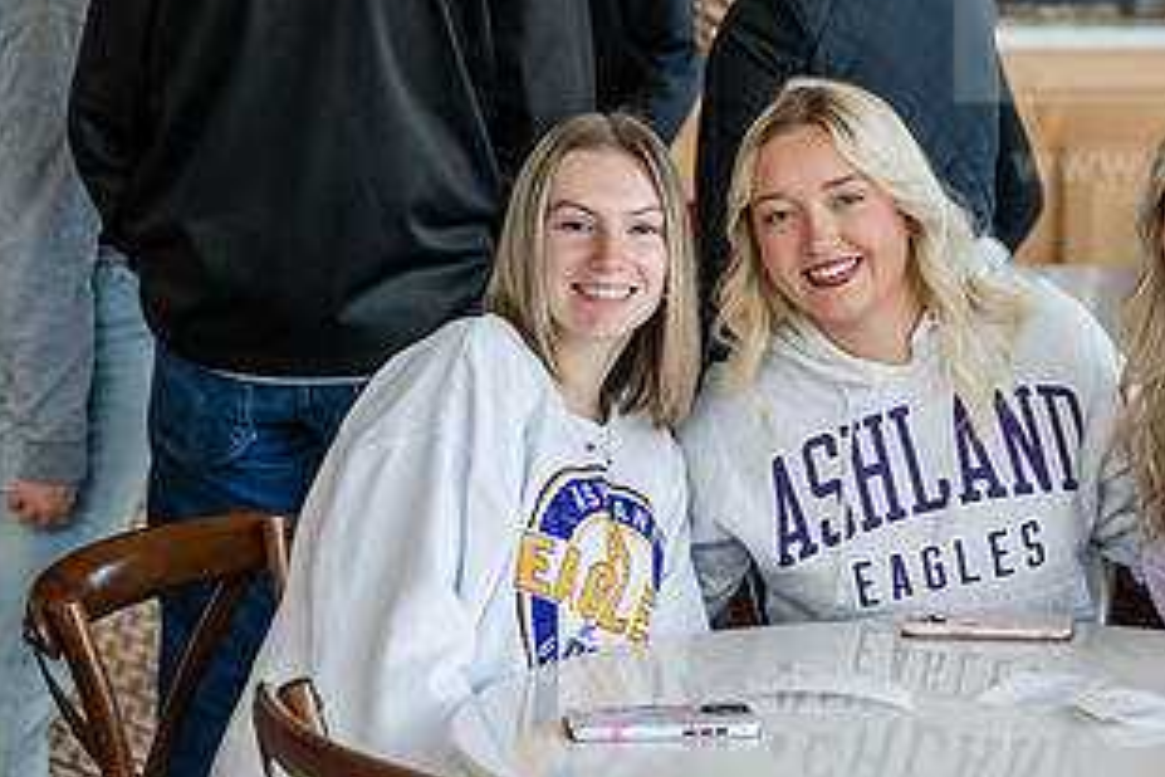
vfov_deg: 9.9
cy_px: 243
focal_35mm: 139
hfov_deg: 14.7
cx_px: 841
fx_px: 4498
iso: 800
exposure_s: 1/320
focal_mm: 74
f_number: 3.5
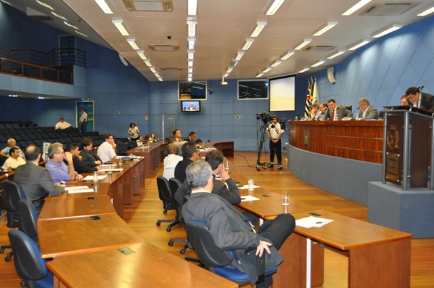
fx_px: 397
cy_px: 144
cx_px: 217
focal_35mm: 33
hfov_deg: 57.3
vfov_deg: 39.9
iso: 800
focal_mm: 22
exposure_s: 1/60
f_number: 3.8
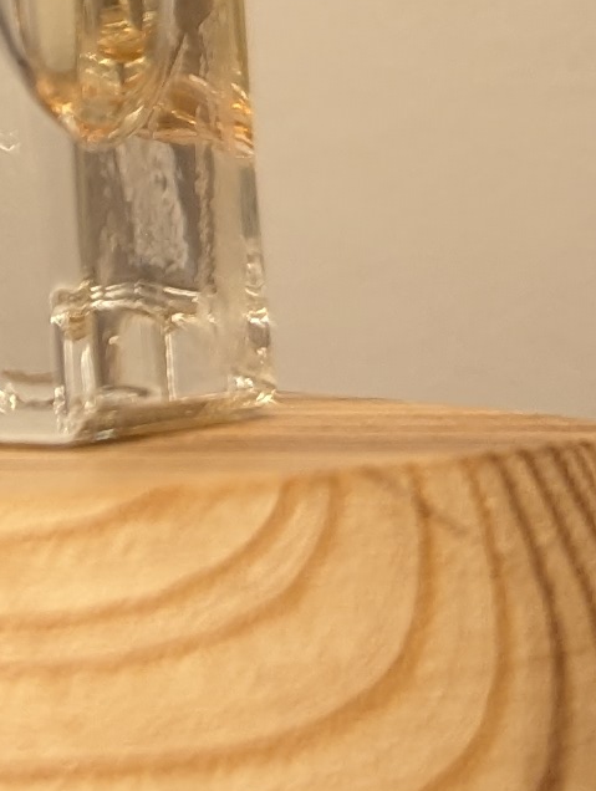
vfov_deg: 11.7
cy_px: -698
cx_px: -1125
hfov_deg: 8.3
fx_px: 3526
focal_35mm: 154
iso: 136
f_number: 1.85
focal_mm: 6.81
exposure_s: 1/90
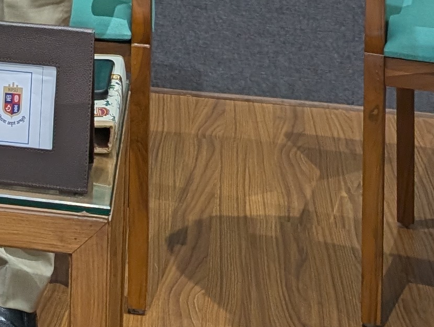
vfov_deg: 10.8
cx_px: -155
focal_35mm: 118
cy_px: -436
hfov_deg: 15.7
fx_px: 1482
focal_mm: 6.9
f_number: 1.68
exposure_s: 1/55.2
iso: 199
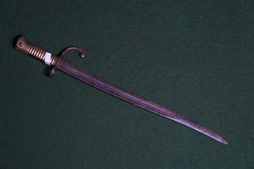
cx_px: 127
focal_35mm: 83
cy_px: 84
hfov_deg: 24.5
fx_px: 586
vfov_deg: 16.5
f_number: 5.6
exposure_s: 1/160
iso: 320
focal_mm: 55
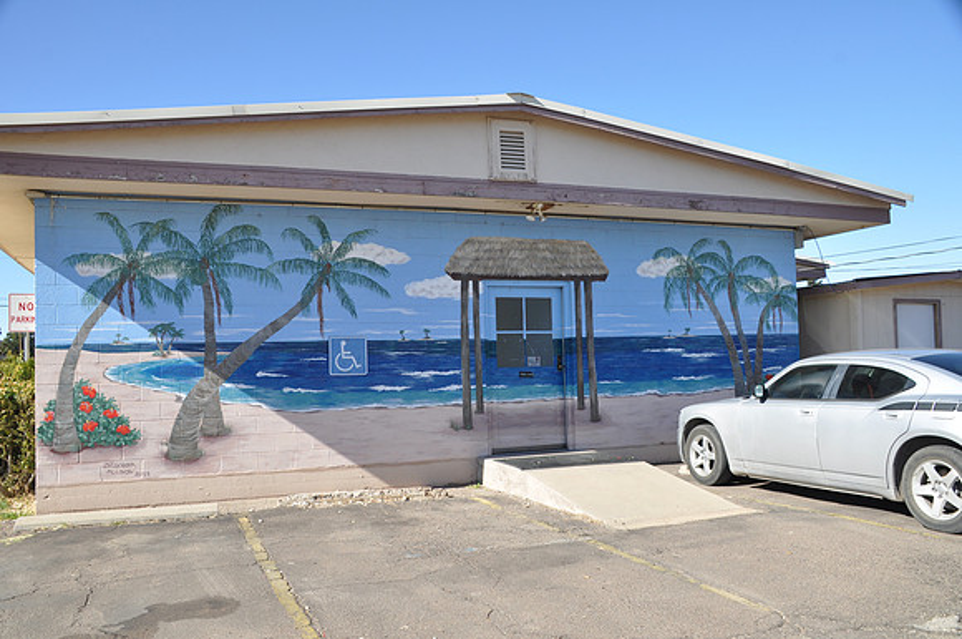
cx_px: 481
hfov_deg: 62.0
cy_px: 320
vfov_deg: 43.5
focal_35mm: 30
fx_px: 801
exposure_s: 1/100
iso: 200
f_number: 10
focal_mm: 20
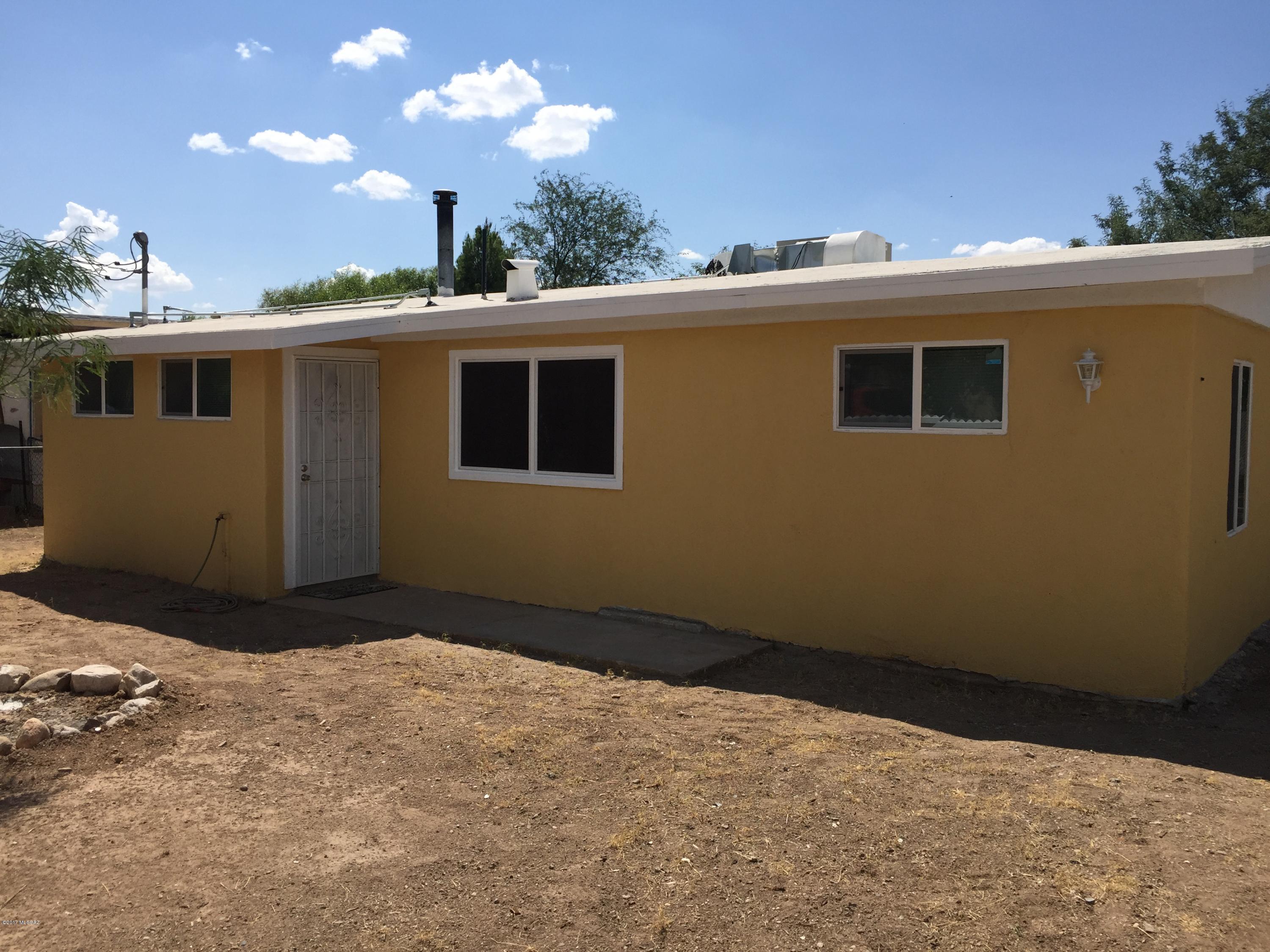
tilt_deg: -3.6
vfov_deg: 48.2
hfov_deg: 61.7
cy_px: 476
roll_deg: -0.5
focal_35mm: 29
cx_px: 635
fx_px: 1064
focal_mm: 4.15
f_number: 2.2
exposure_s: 1/3300
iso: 32
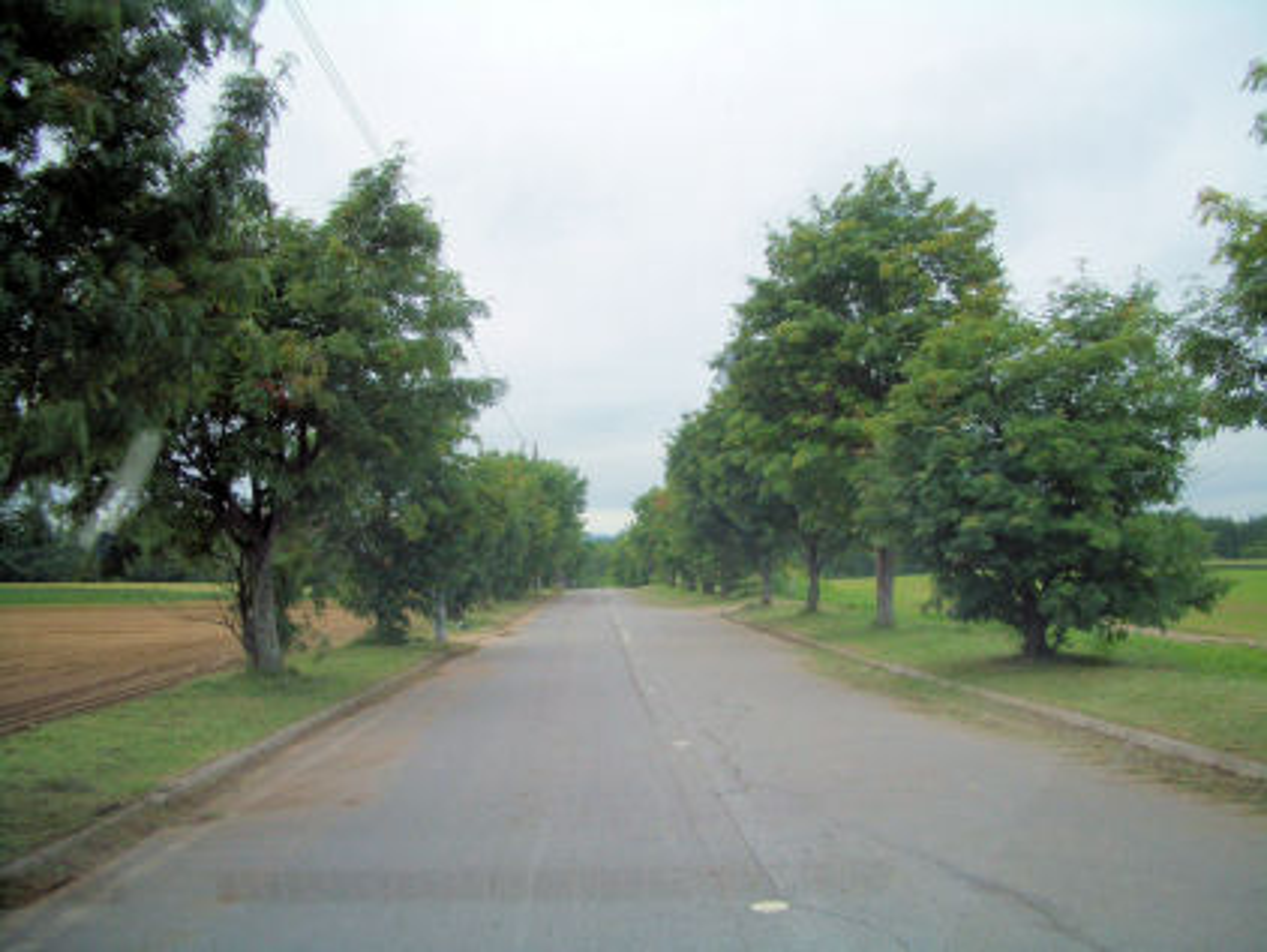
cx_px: 634
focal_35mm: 35
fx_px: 1282
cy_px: 476
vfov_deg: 40.7
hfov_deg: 52.6
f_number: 2.6
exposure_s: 1/800
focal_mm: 5.8
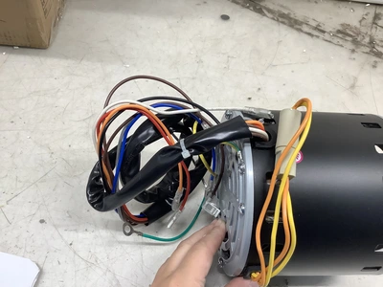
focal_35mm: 31
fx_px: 343
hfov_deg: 58.4
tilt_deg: -51.4
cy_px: 144
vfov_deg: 45.4
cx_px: 192
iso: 100
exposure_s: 1/120
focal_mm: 3.3
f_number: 2.4
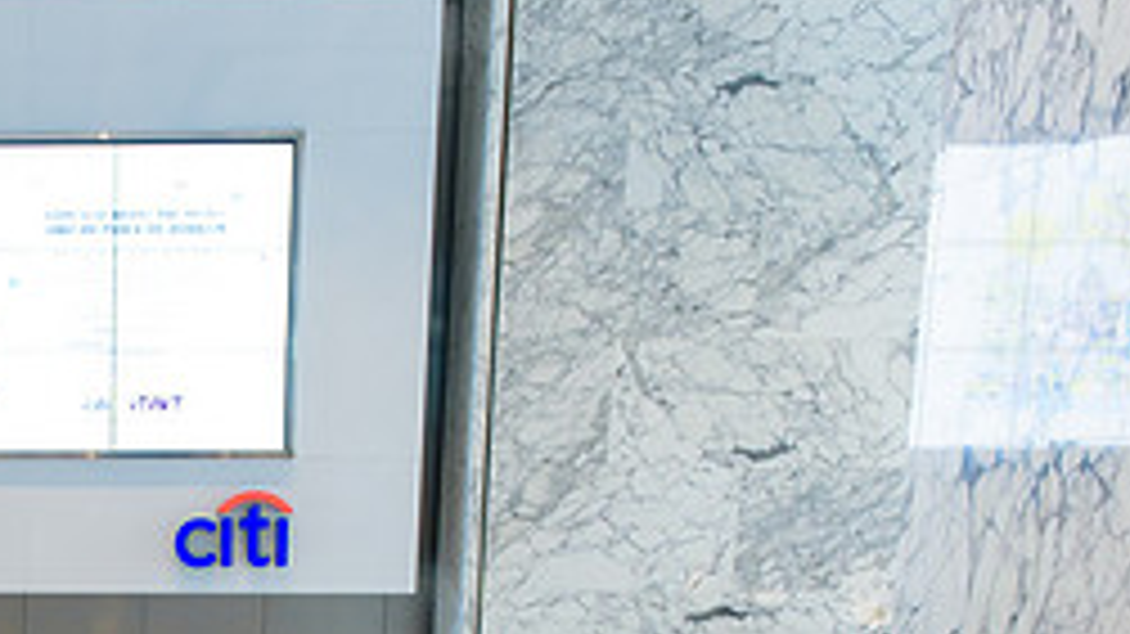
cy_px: 812
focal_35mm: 58
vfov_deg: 19.2
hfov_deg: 32.9
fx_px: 1737
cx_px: -18
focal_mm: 24
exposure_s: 1/200
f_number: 3.2
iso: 1250
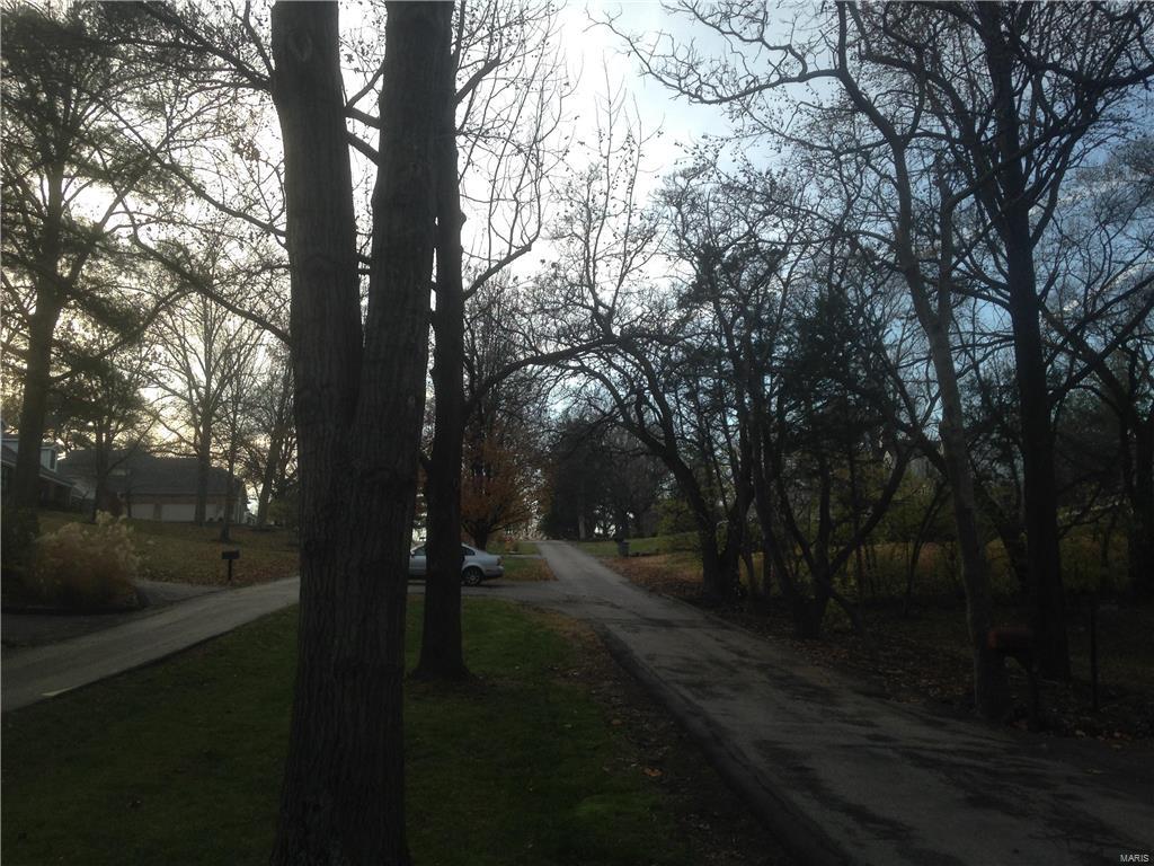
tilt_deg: +11.6
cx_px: 577
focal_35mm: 33
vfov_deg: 42.9
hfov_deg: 55.4
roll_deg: +0.3
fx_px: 1100
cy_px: 433
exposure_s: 1/262
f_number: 2.4
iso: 50
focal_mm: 4.12
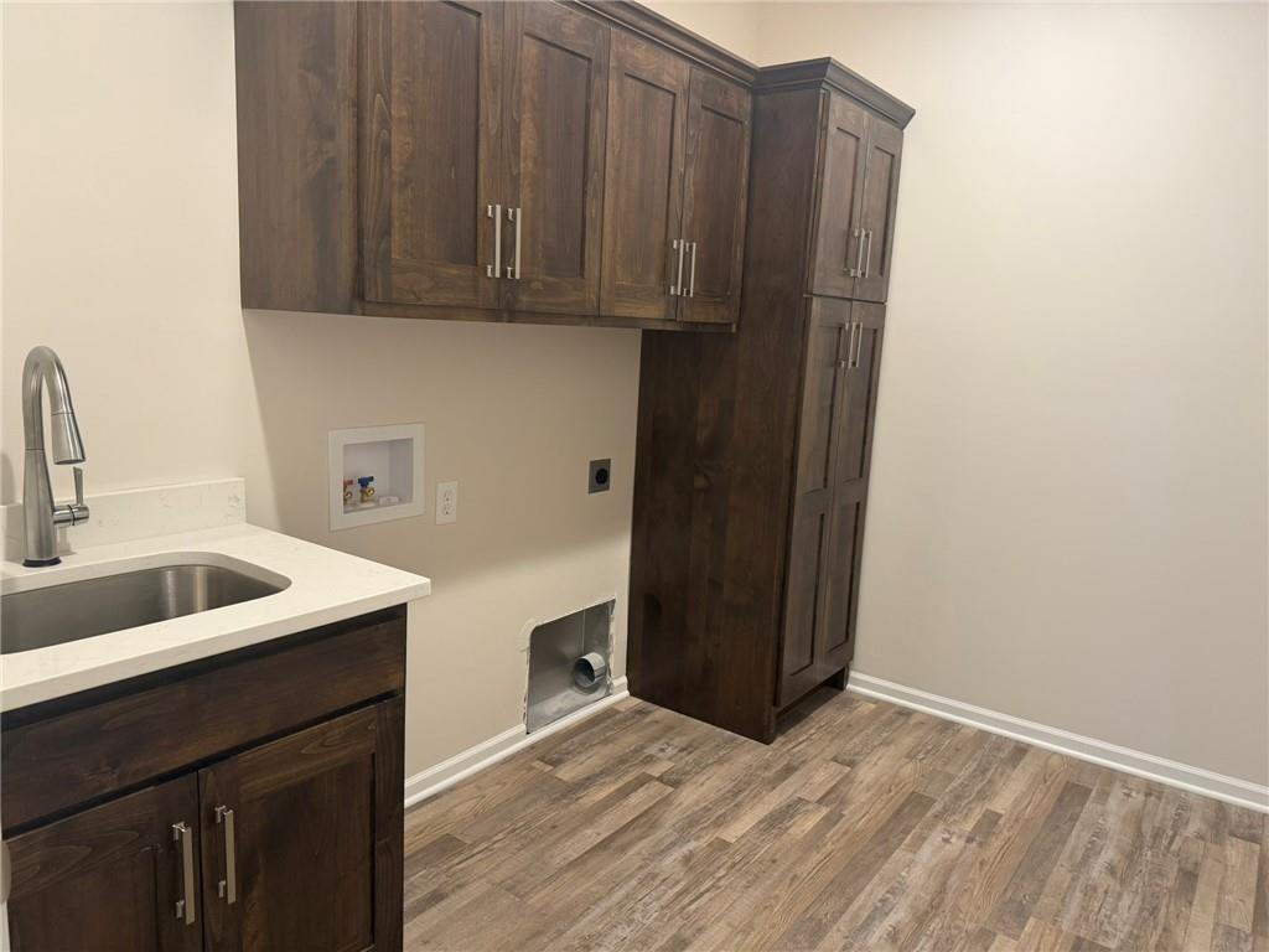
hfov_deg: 71.6
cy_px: 476
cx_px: 634
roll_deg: -3.1
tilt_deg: -10.2
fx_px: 880
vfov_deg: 56.8
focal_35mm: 24
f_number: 1.78
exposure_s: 1/60
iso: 250
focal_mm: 6.76
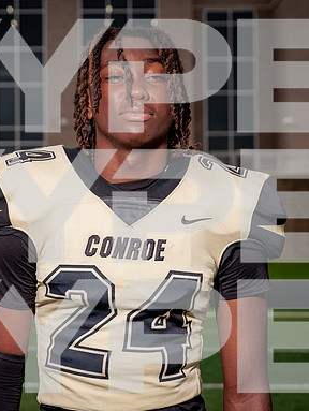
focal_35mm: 105
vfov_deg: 18.7
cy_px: 207
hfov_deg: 14.1
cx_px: 91
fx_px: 1248
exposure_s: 1/1600
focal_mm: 70
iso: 400
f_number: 5.6
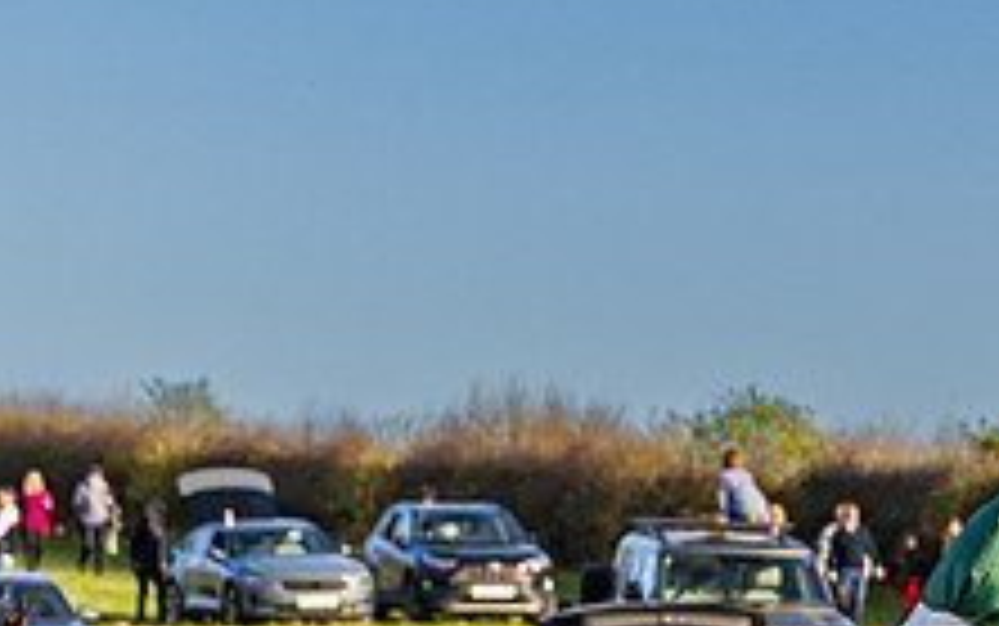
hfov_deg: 5.9
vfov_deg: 3.7
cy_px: 914
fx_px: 9670
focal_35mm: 355
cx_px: 1002
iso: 400
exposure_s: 1/1600
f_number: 3.5
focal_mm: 70
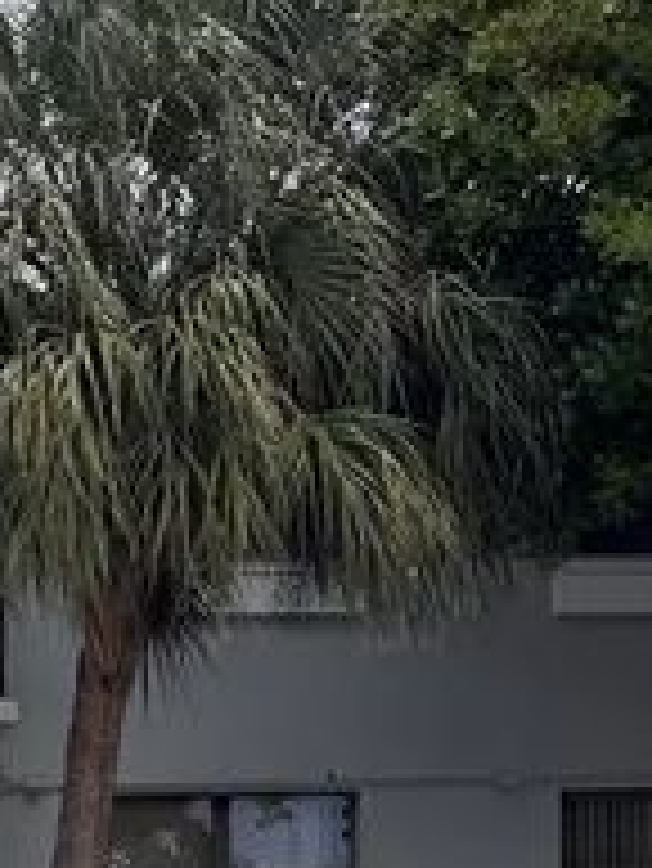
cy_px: 1387
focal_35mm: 106
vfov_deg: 16.5
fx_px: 2659
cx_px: -517
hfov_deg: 12.7
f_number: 1.78
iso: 80
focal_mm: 6.76
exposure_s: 1/2415
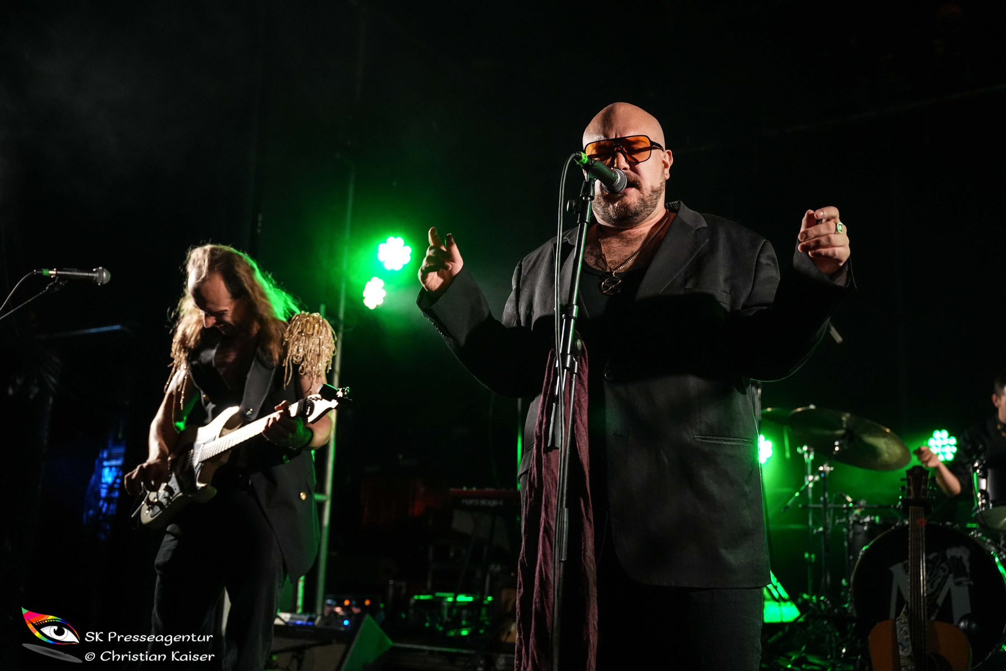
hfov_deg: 51.4
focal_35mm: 37
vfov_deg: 35.6
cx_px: 503
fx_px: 1045
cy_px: 336
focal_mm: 37.4
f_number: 2.8
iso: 3200
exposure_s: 1/200
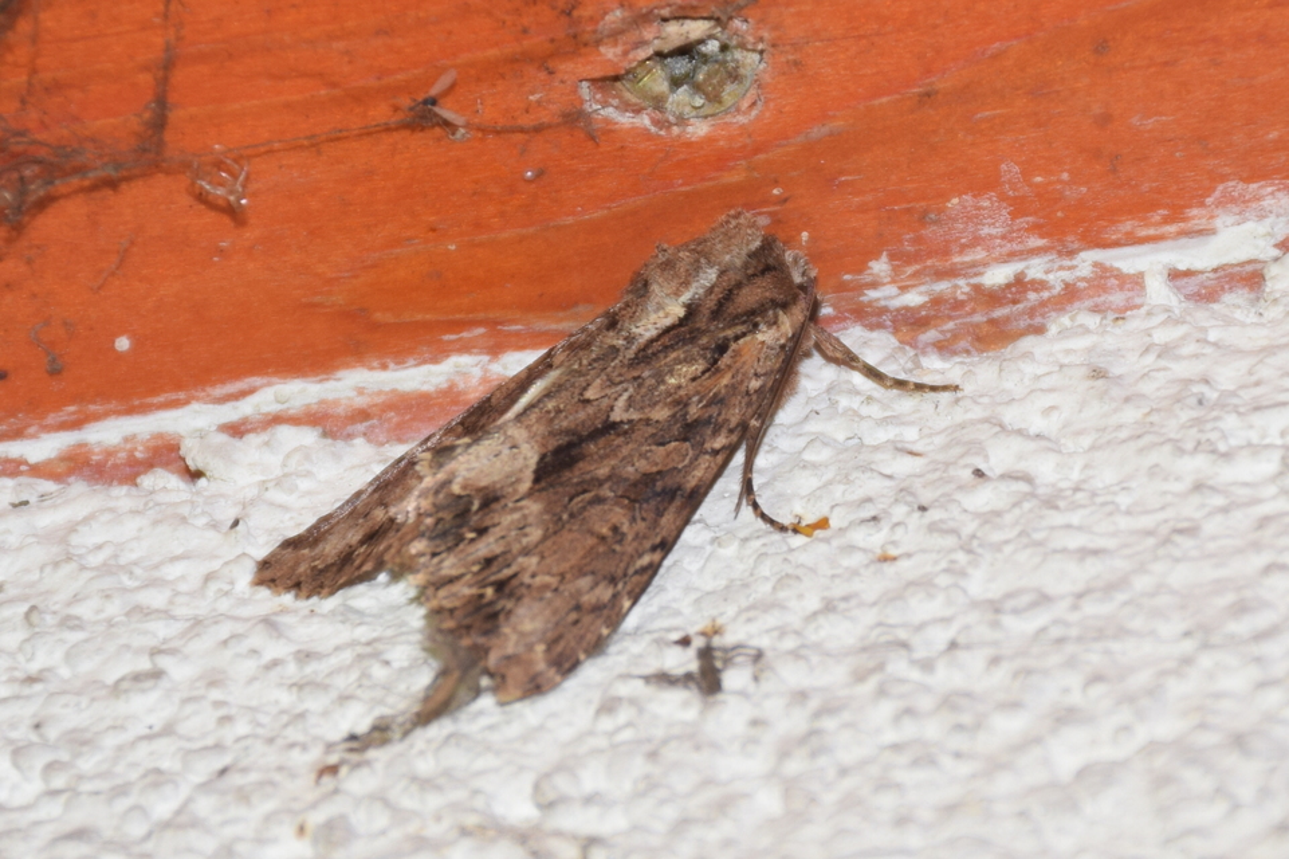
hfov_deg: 9.8
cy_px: 430
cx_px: 644
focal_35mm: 210
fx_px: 7516
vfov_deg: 6.5
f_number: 7.1
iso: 320
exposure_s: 1/60
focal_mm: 140
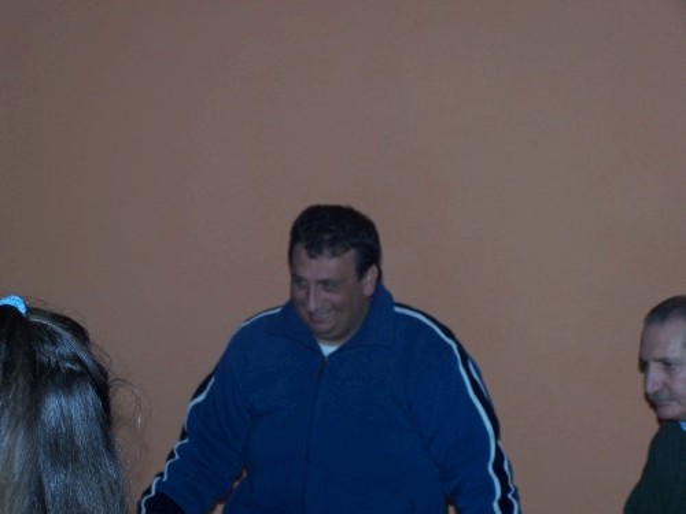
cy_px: 257
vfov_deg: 15.7
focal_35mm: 94
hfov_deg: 20.9
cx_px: 343
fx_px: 1863
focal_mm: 15.6
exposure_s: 1/90
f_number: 3.2
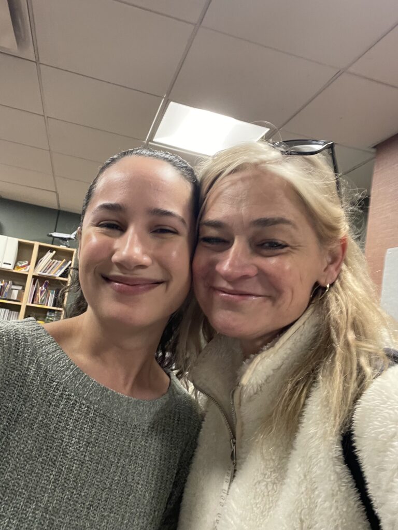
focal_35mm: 30
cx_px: 199
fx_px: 460
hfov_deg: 46.8
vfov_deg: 60.0
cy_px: 265
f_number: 2.2
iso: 250
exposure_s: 1/41
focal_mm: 2.71
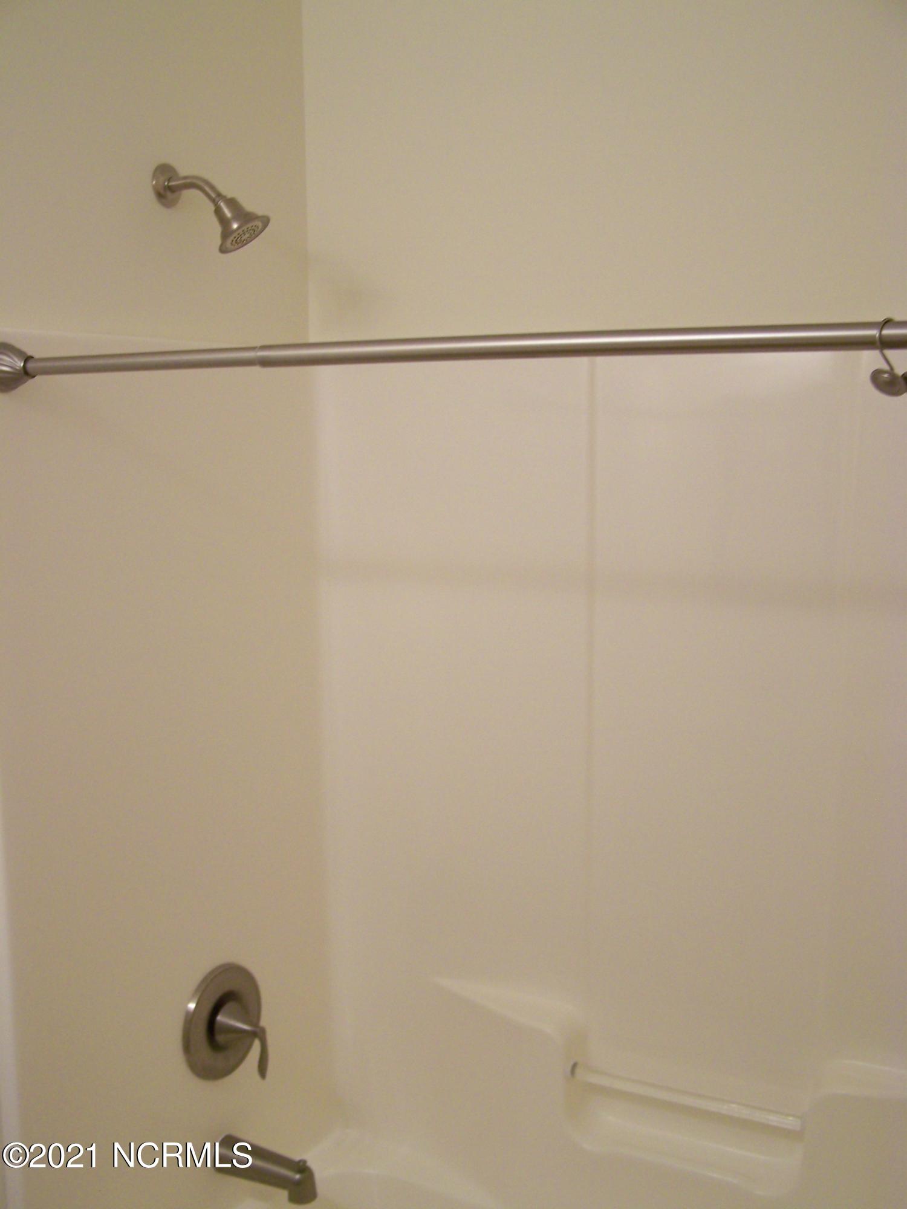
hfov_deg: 37.7
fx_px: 1328
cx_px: 454
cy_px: 604
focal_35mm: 38
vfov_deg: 49.0
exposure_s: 1/20
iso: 160
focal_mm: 6.3
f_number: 2.8
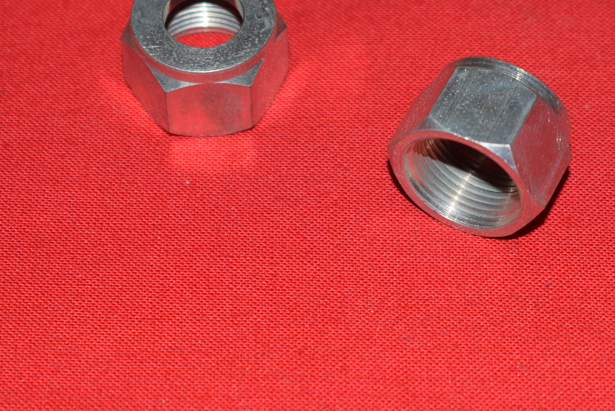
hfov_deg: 13.6
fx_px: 2581
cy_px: 169
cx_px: 368
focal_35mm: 151
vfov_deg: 9.1
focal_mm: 52
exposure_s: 1/200
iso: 400
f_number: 5.6
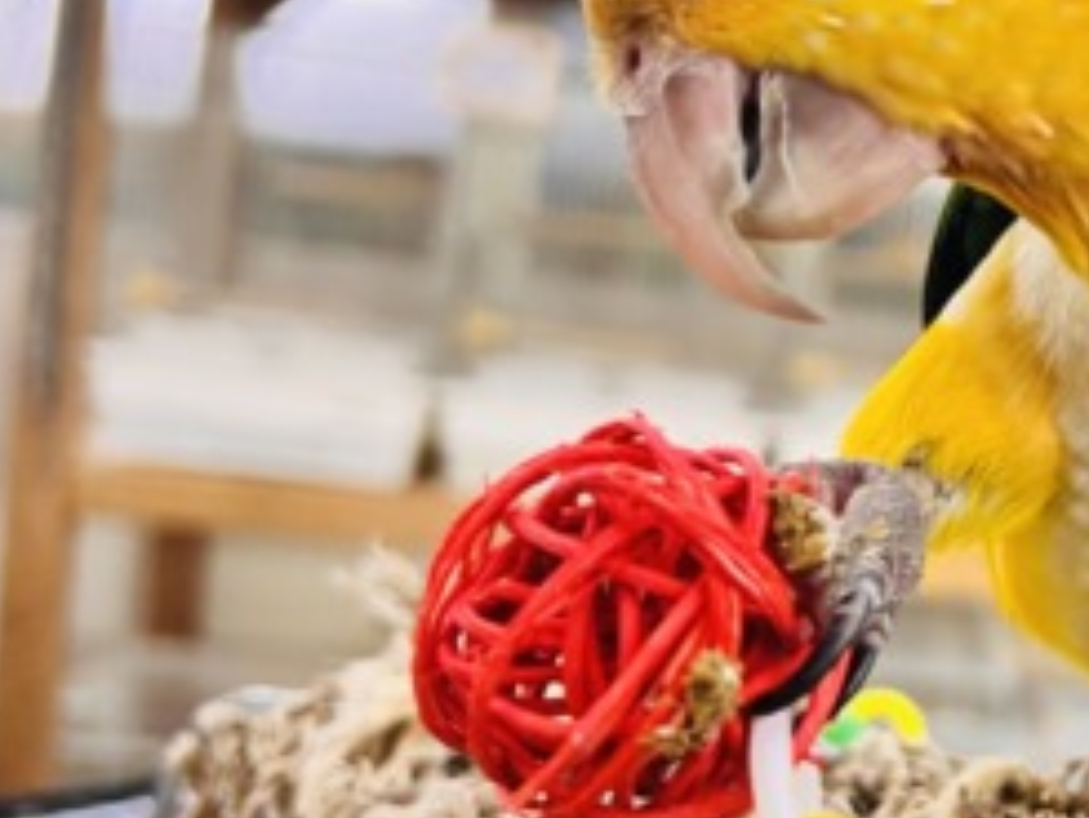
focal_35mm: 68
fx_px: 2140
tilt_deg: -2.3
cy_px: 325
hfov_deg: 26.0
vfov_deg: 21.6
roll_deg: -6.5
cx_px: 1253
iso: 80
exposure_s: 1/50
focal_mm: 5.7
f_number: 1.5
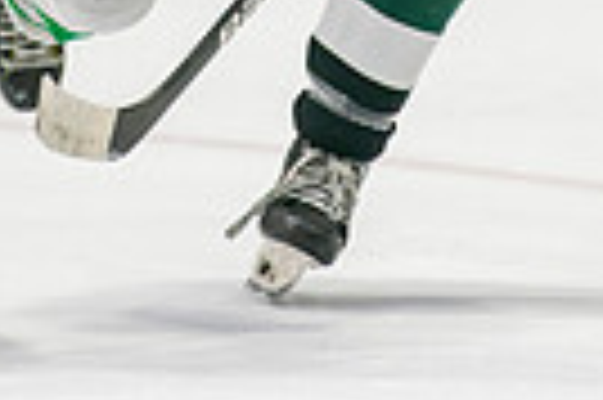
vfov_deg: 1.3
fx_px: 18319
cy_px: -474
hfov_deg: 1.9
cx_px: 467
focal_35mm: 1095
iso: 1000
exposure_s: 1/640
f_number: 3.2
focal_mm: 200
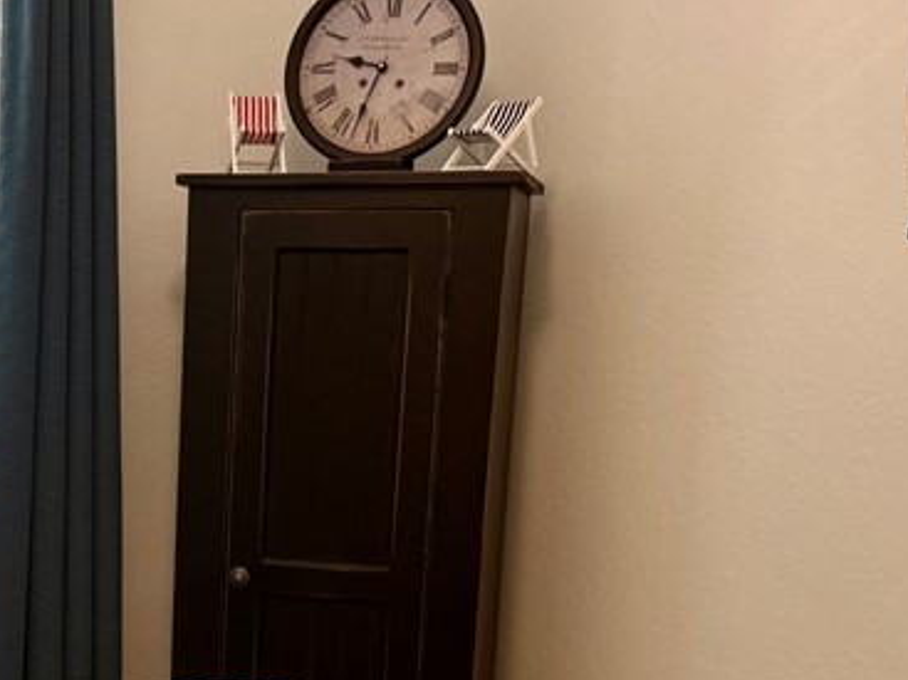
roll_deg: -0.7
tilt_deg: -9.6
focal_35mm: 67
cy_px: 611
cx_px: 52
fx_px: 1757
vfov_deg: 21.4
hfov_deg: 27.7
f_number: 1.78
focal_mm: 6.76
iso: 125
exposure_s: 1/60
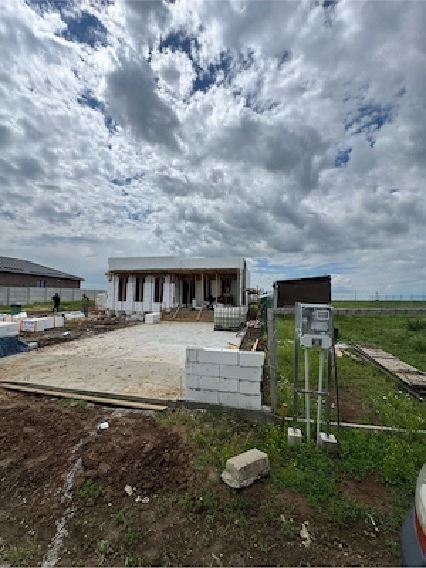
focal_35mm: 14
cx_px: 213
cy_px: 284
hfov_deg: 85.7
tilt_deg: +4.4
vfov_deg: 102.1
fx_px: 230
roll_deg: -1.1
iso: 40
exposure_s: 1/4630
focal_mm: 2.22
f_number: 2.2
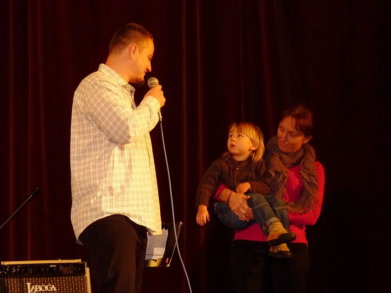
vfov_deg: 11.9
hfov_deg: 15.8
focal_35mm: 125
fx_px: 1412
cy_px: 146
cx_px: 196
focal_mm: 22.3
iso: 400
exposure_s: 1/50
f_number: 3.6
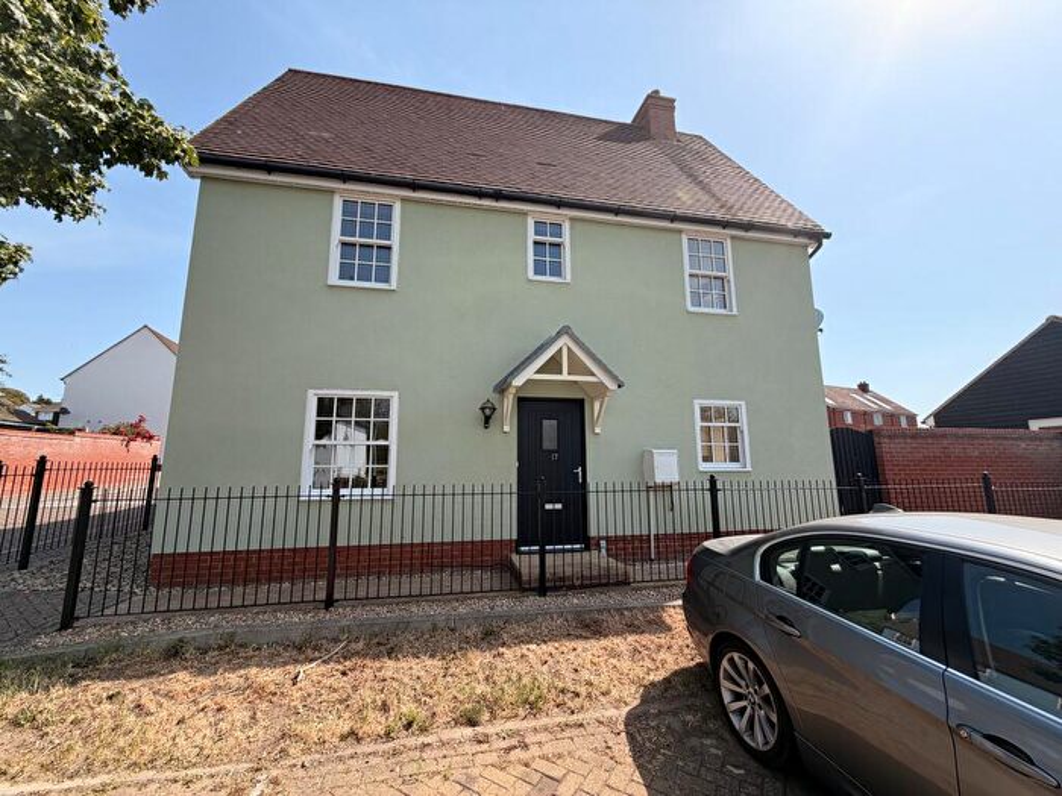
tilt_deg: +9.7
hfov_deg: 102.1
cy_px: 398
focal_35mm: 14
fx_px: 430
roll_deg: +0.0
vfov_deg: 85.7
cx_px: 531
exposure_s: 1/770
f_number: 2.2
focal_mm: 2.22
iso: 25
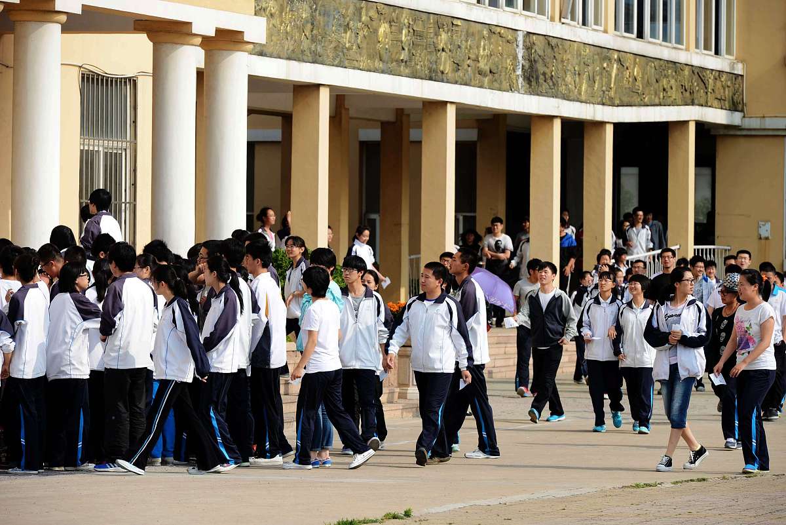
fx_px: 4040
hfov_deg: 11.1
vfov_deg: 7.4
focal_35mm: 185
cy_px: 262
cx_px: 393
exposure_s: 1/250
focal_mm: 185
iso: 100
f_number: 8
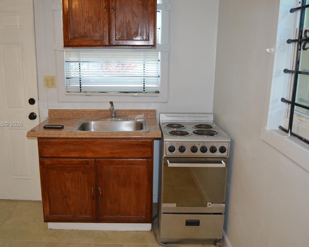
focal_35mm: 31
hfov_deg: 57.1
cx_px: 138
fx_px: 284
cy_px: 125
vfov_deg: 47.1
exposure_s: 1/60
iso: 640
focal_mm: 18
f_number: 3.5
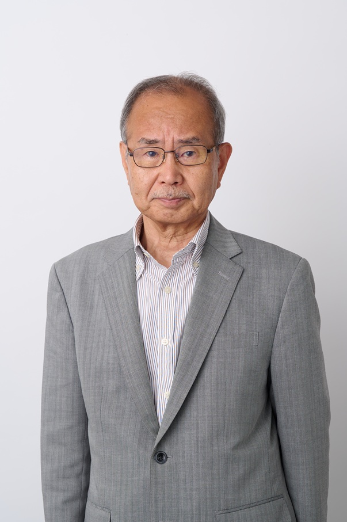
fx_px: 1318
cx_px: 174
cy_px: 261
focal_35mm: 91
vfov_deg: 22.4
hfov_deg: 15.0
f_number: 8
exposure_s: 1/125
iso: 100
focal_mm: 91
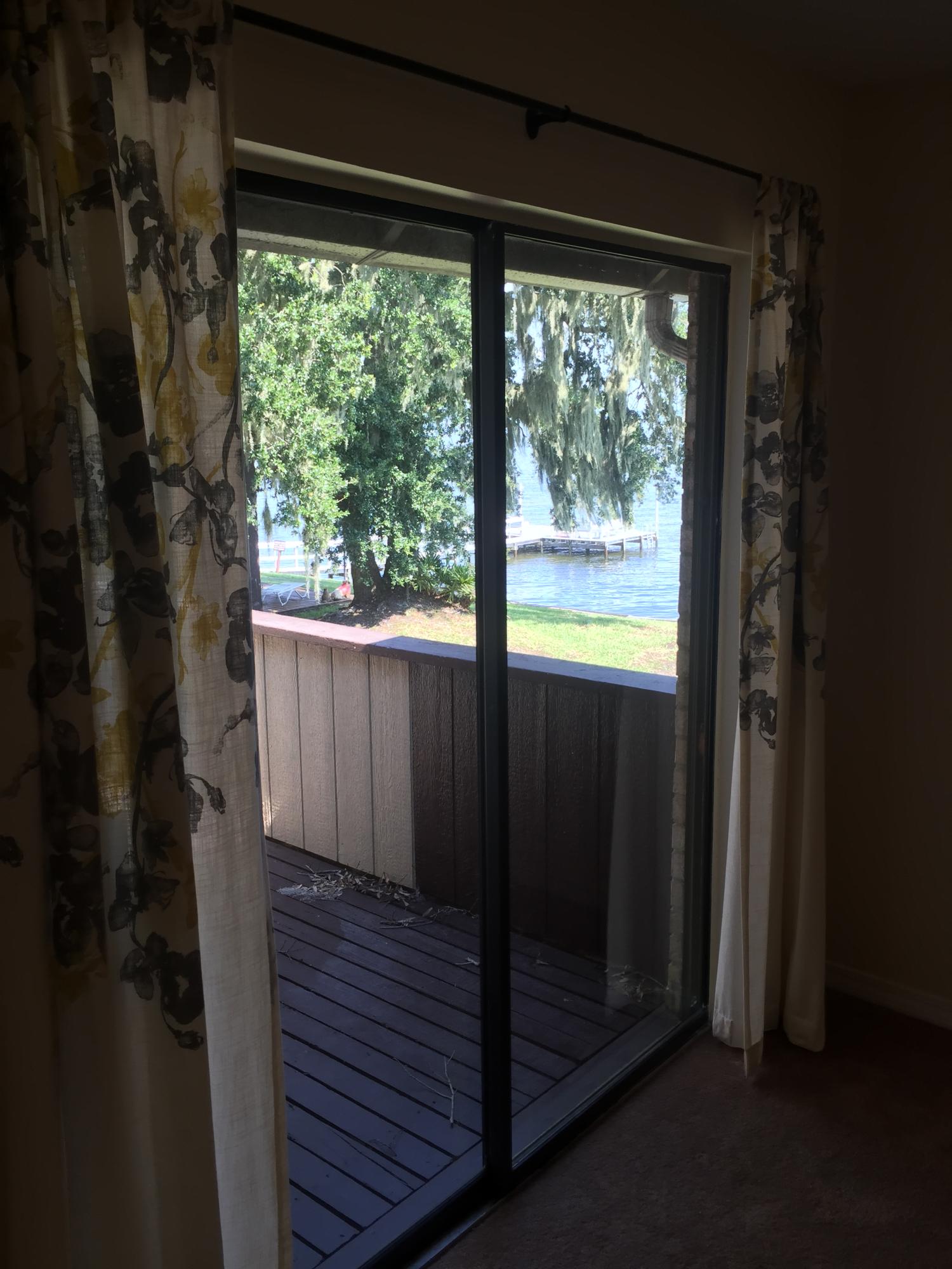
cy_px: 634
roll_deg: +0.7
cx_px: 476
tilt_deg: -9.6
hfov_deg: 48.2
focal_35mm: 29
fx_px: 1063
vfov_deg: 61.7
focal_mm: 4.15
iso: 32
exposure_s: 1/120
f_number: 2.2
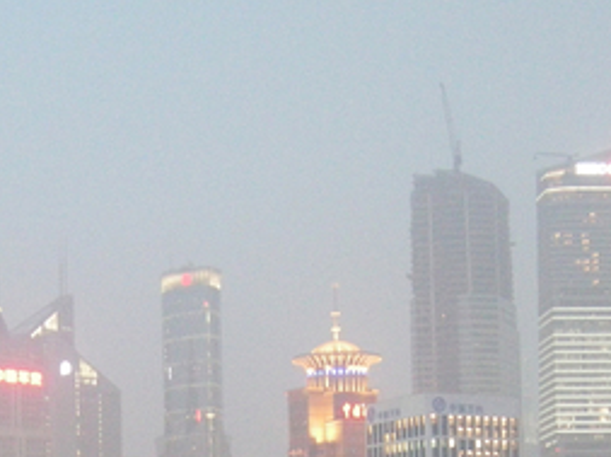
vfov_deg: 12.5
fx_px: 2009
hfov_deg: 17.3
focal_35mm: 114
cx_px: 242
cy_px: 607
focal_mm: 7.5
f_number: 2.7
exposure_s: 1/8
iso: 445
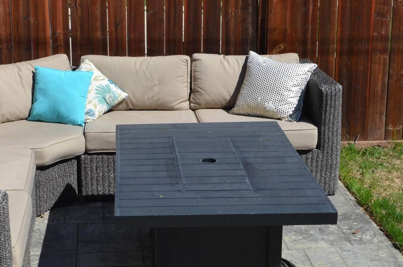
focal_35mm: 75
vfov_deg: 18.1
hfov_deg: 26.8
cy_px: 148
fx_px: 838
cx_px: 119
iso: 100
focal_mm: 24
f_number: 8
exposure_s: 1/250
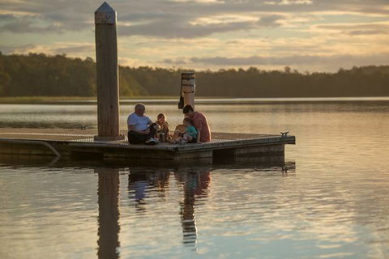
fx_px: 1351
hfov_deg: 16.4
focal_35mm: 125
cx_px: 194
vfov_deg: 11.0
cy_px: 130
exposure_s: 1/8000
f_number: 2.8
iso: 200
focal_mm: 125
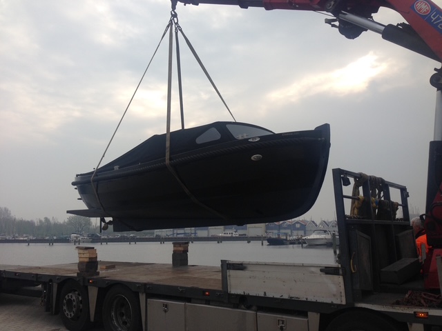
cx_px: 221
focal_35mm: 33
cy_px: 166
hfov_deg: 55.4
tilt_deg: +10.2
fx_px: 421
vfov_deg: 42.9
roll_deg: -0.9
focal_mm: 4.12
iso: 50
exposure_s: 1/903
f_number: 2.4
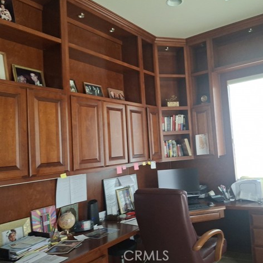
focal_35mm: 30
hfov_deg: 53.6
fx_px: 258
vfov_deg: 54.0
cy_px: 130
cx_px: 160
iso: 160
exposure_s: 1/480
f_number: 1.8
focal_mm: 4.69
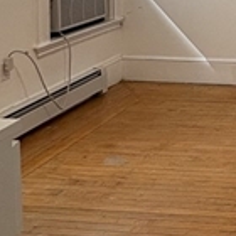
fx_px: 525
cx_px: 351
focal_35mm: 68
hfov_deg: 21.4
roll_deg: +0.5
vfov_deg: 22.5
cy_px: -74
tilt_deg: +0.3
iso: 160
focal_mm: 2.22
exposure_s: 1/120
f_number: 2.2
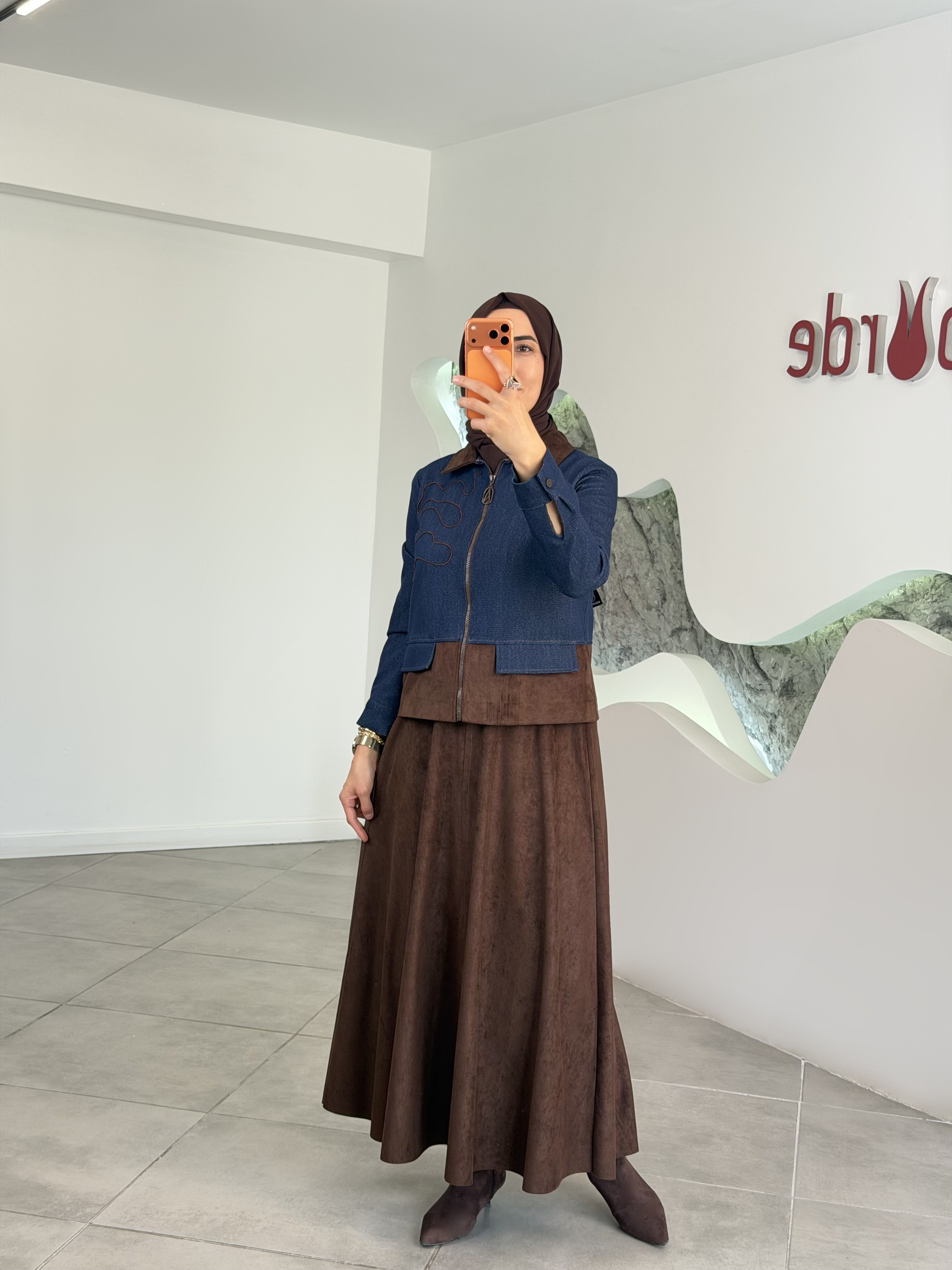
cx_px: 476
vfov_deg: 39.7
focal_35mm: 48
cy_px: 635
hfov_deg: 30.3
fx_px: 1760
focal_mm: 6.76
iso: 64
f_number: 1.78
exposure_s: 1/125
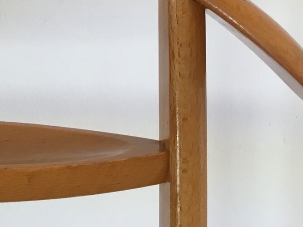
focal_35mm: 87
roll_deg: +0.8
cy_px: -94
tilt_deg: -0.7
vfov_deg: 15.8
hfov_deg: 21.0
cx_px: -62
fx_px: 761
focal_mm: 4.15
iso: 32
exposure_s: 1/33
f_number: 2.2
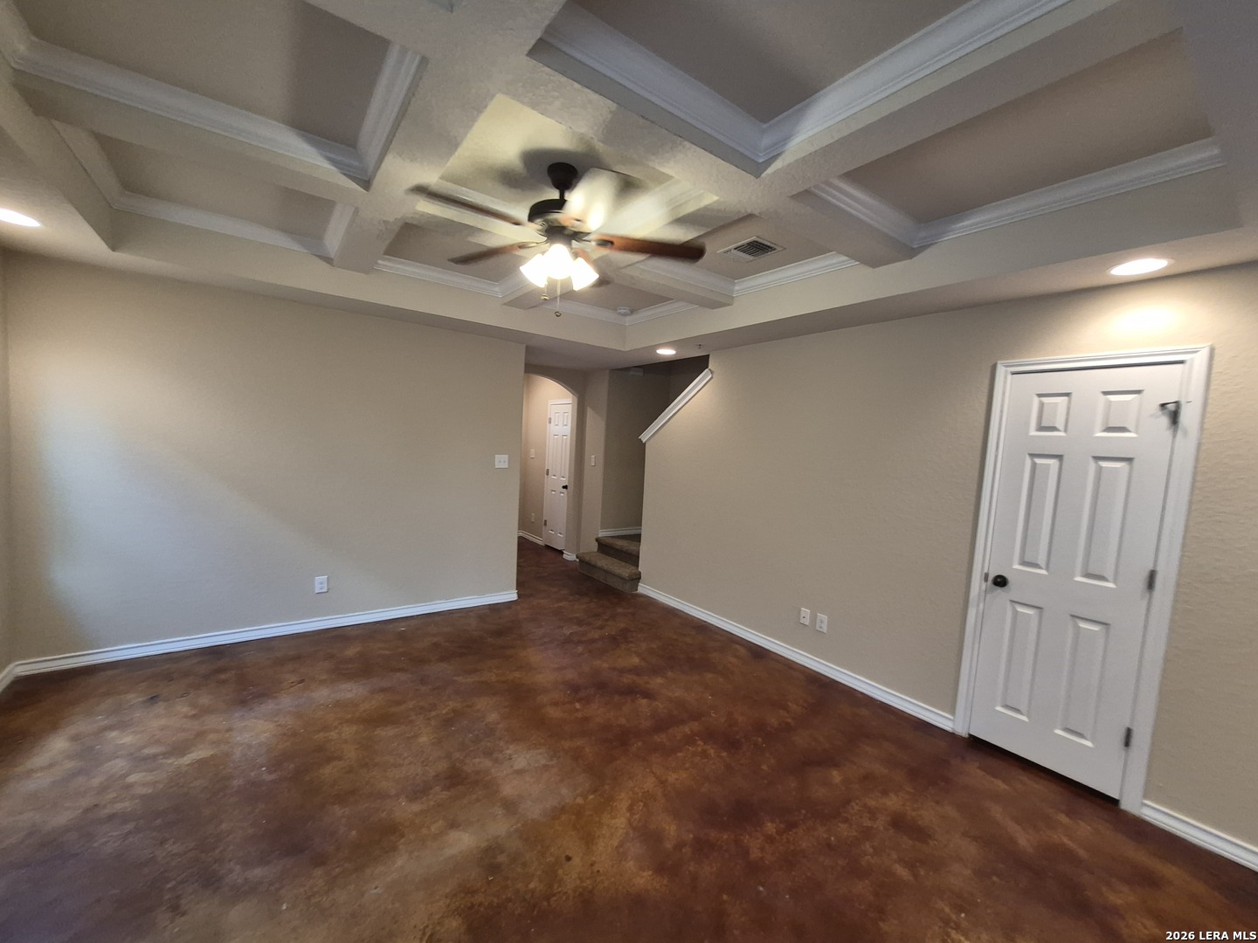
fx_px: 472
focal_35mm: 13
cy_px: 472
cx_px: 629
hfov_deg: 106.2
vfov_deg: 89.9
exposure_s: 1/60
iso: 320
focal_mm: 1.74
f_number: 2.2
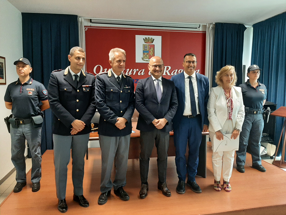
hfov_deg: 67.3
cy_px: 108
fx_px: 215
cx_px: 143
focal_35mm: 26
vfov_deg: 53.1
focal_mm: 3.93
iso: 250
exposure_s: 1/50
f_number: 1.7
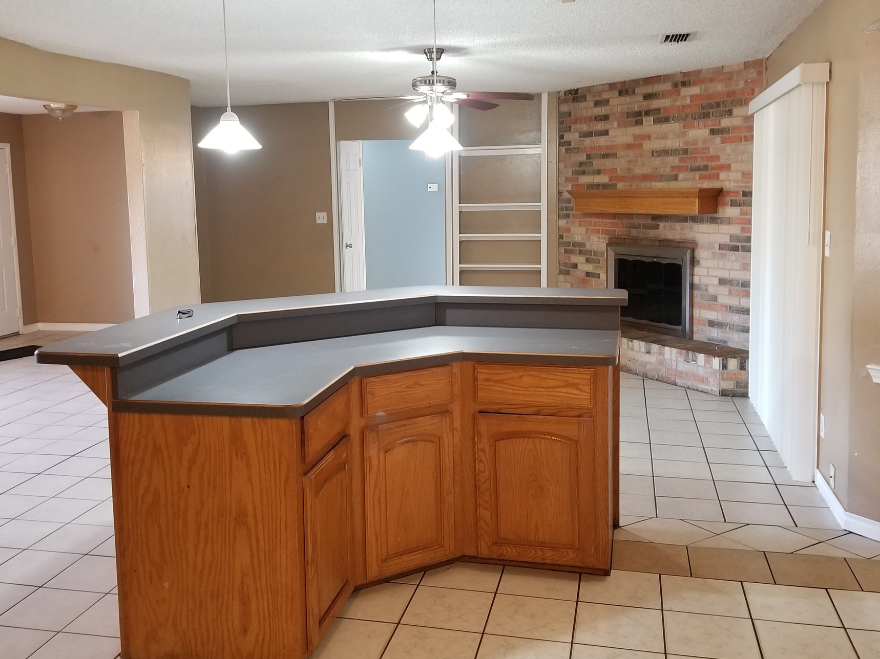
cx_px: 415
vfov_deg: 45.3
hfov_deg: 58.3
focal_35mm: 31
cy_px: 291
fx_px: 788
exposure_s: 1/24
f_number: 1.7
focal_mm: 4.25
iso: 250
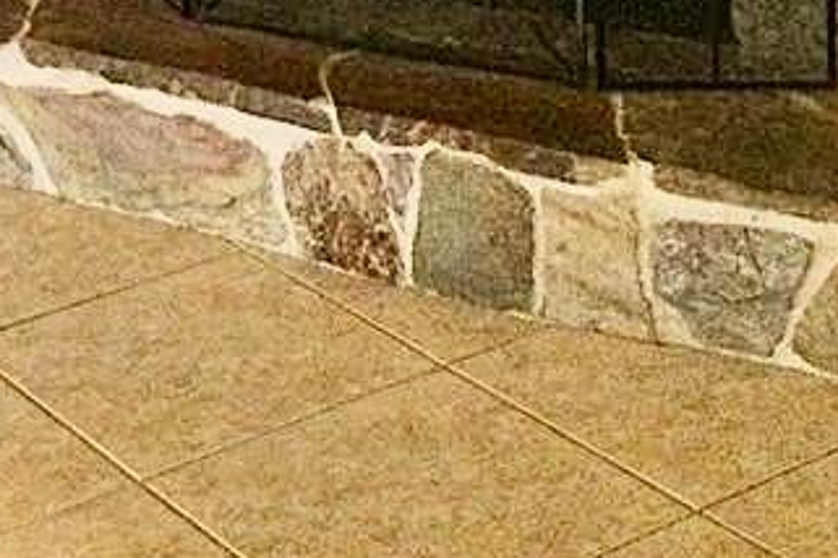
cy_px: -435
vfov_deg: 12.2
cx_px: 305
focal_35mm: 103
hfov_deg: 19.8
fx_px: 2397
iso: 200
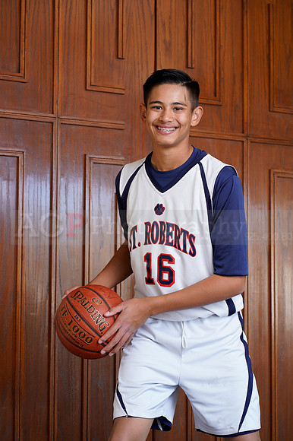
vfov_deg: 23.9
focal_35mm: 85
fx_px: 1039
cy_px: 220
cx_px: 146
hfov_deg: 16.1
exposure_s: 1/60
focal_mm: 85
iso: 200
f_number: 5.6
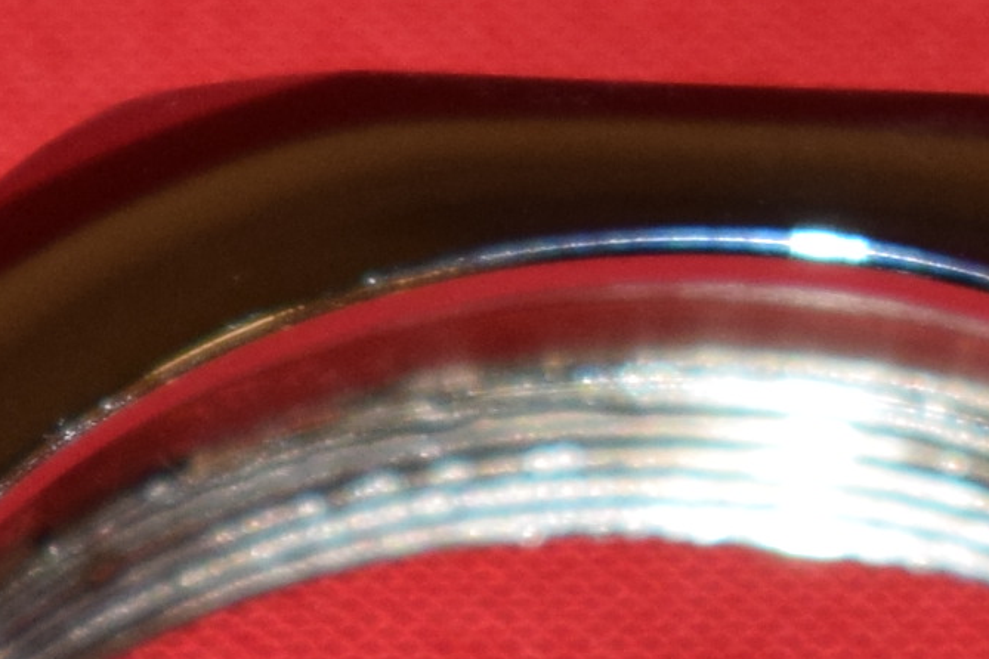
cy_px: 931
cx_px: -571
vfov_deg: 2.5
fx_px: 15228
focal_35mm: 554
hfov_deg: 3.7
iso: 640
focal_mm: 55
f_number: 5.6
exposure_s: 1/125
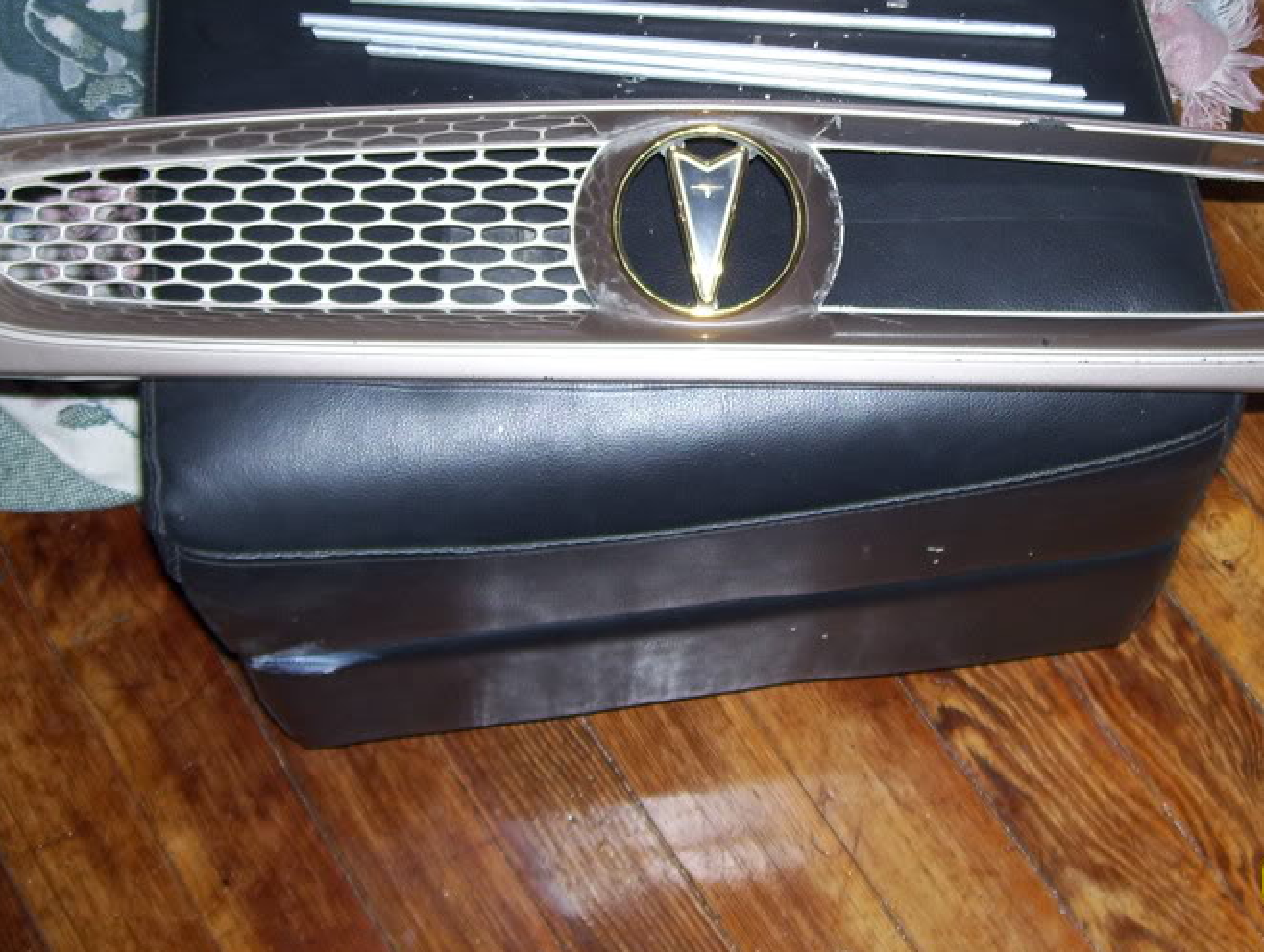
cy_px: 318
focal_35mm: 56
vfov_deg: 26.0
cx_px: 720
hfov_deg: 34.2
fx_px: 2049
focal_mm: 6
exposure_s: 1/60
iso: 80
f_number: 2.7
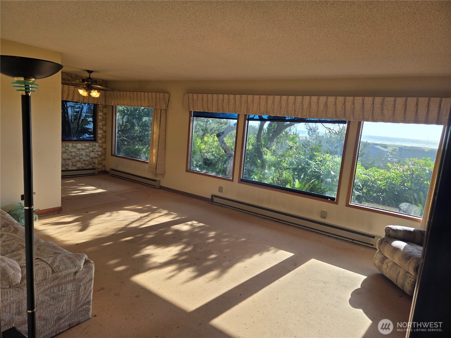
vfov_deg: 58.9
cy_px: 169
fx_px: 300
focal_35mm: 23
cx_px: 226
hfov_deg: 73.9
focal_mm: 5.4
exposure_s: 1/715
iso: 25
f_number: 1.8
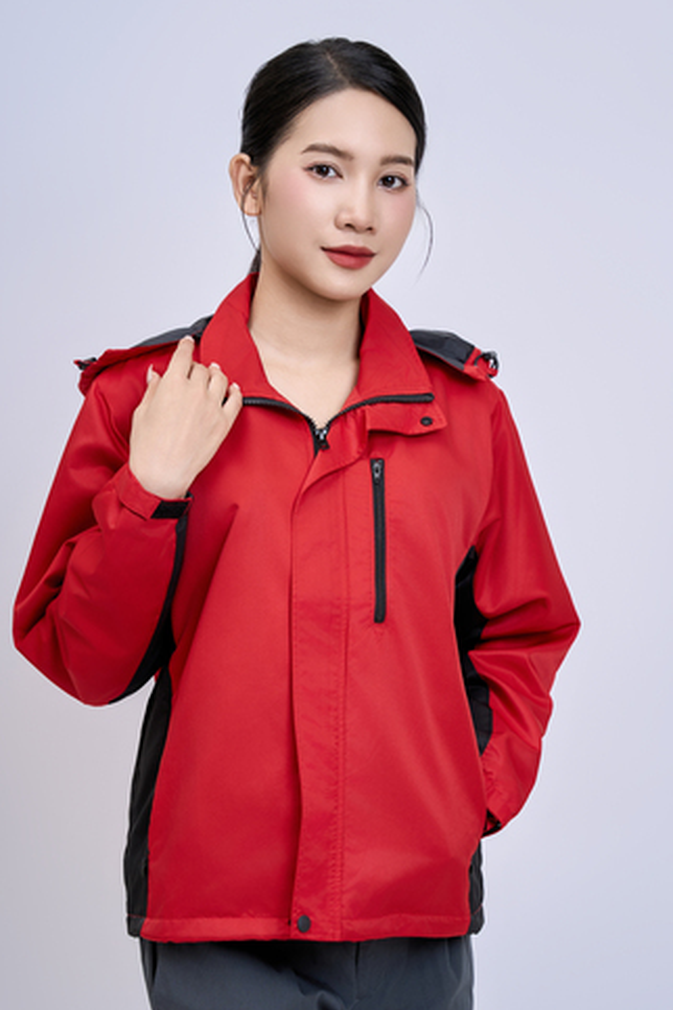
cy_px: 565
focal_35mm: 87
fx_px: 2439
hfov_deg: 15.7
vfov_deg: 23.4
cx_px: 288
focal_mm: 70
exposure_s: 1/250
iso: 200
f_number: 5
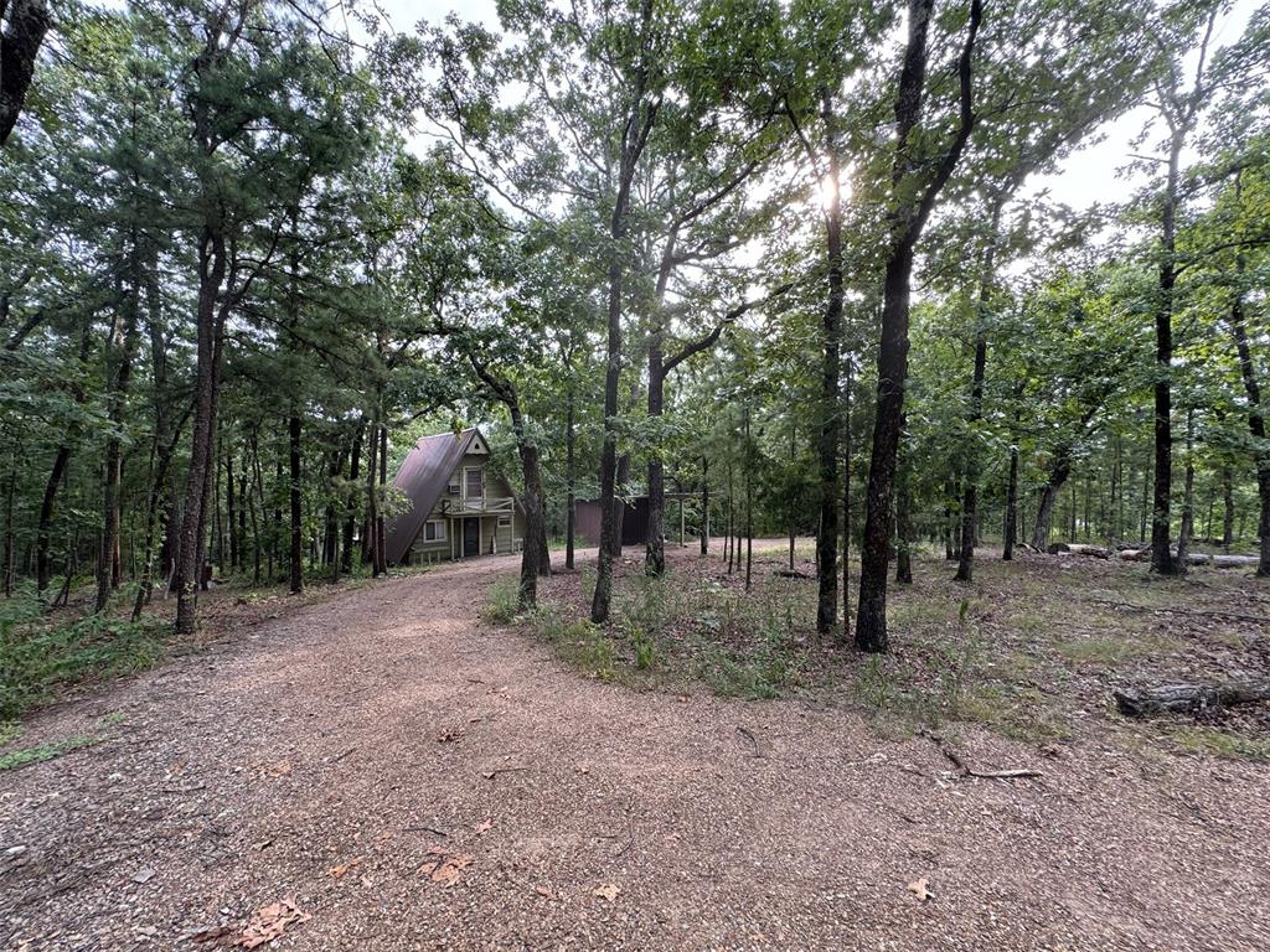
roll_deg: +0.2
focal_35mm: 14
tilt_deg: -1.5
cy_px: 476
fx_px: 514
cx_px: 635
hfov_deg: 102.1
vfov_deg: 85.7
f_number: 2.2
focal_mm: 2.22
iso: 64
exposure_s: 1/99
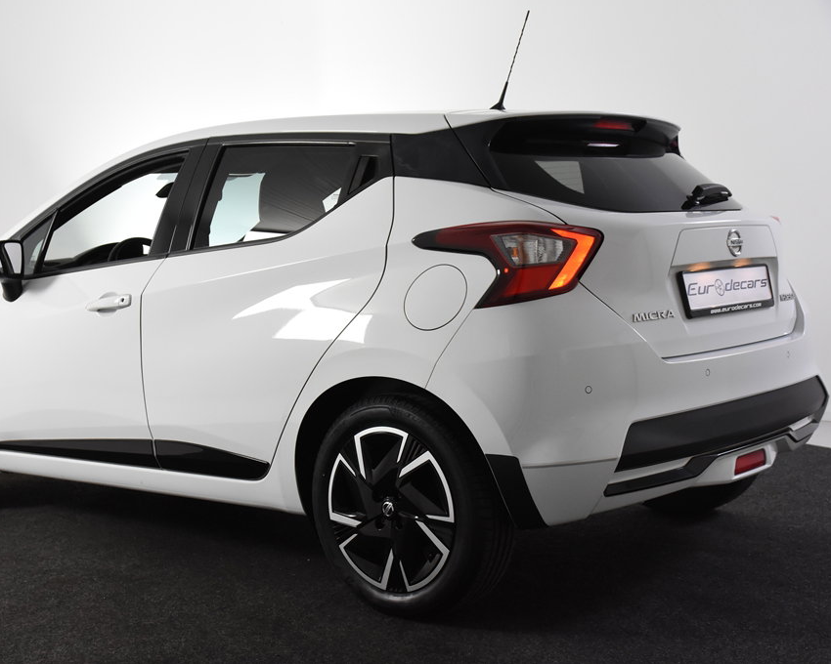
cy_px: 332
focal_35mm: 53
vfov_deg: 28.8
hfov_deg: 35.6
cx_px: 350
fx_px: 1293
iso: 1600
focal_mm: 31
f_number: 5
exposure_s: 1/100
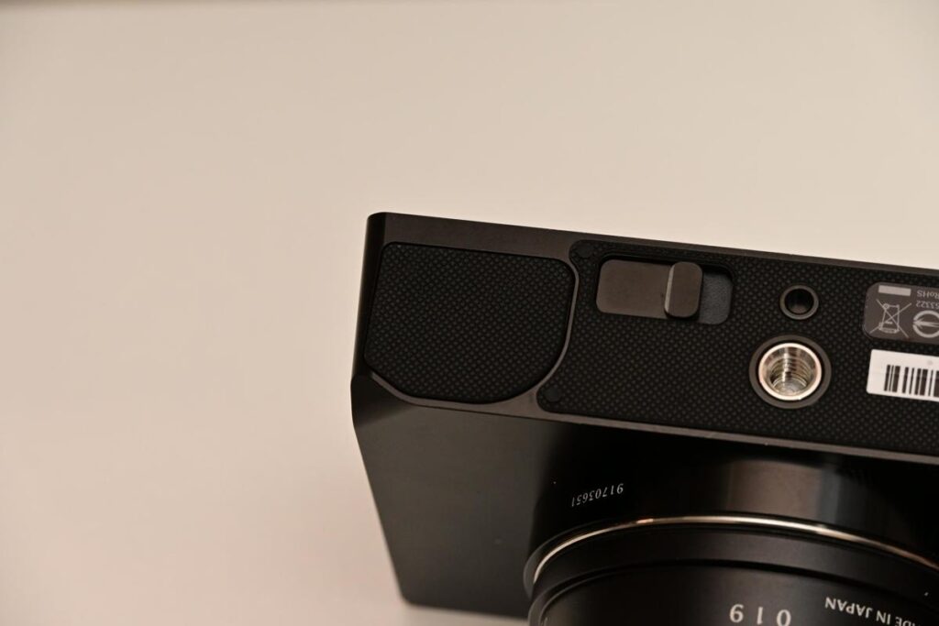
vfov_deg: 11.1
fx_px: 3208
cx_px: 470
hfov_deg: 16.7
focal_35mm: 123
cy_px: 313
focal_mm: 82
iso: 800
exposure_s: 1/60
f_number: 8
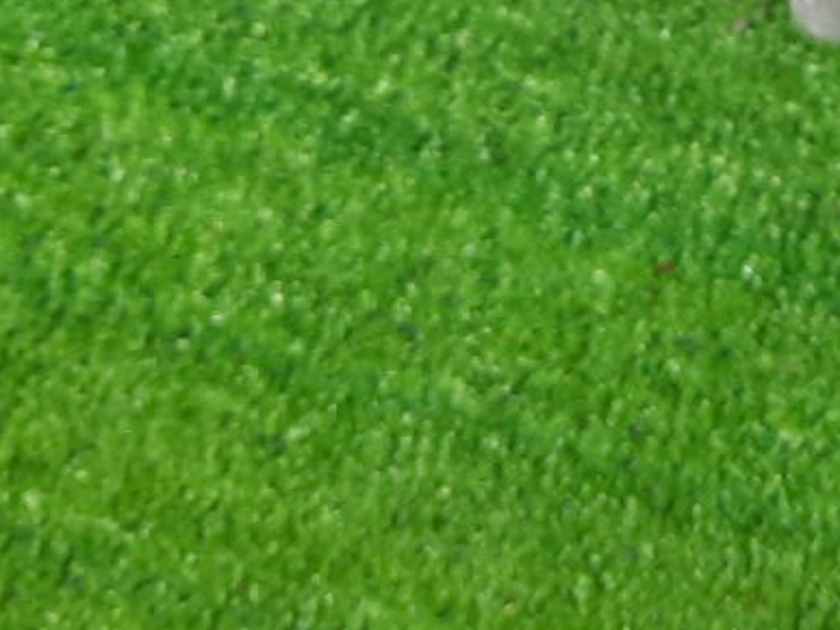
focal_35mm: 93
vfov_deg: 14.3
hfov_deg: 20.2
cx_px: 918
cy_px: -458
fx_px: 2256
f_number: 2
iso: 146
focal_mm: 4.6
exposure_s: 1/50
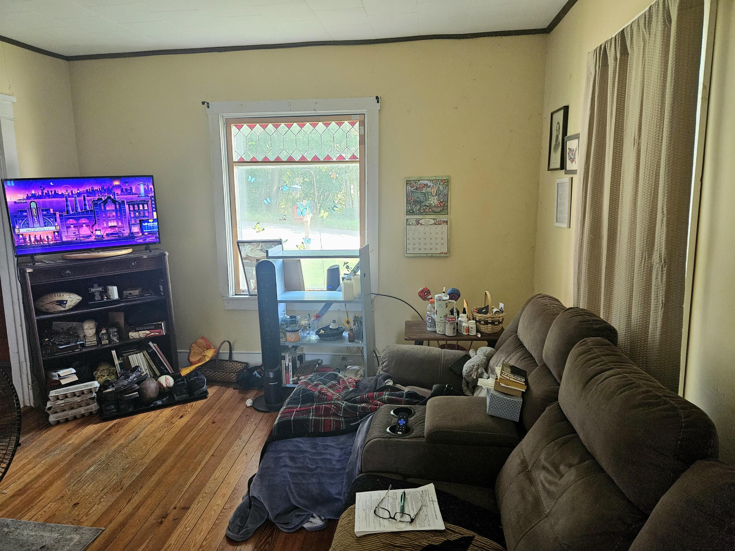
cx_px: 368
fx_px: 488
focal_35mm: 23
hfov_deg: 73.9
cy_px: 276
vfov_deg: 58.9
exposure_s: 1/120
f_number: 1.8
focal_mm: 5.4
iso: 800
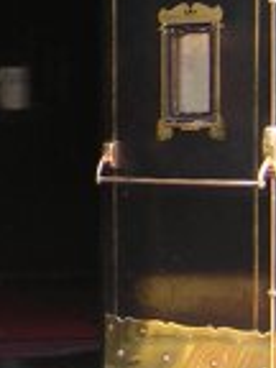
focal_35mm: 159
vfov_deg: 12.4
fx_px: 1690
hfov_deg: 9.1
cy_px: 190
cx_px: -151
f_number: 2.8
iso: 100
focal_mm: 5.6
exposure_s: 1/66.5
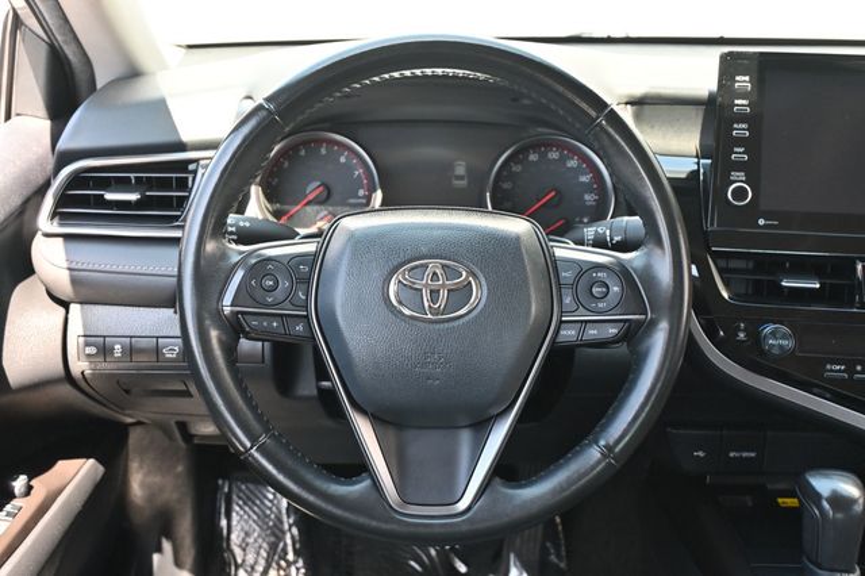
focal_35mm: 41
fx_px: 991
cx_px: 432
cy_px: 288
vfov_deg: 32.4
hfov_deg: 47.2
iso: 720
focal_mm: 27.5
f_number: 4.5
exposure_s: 1/125
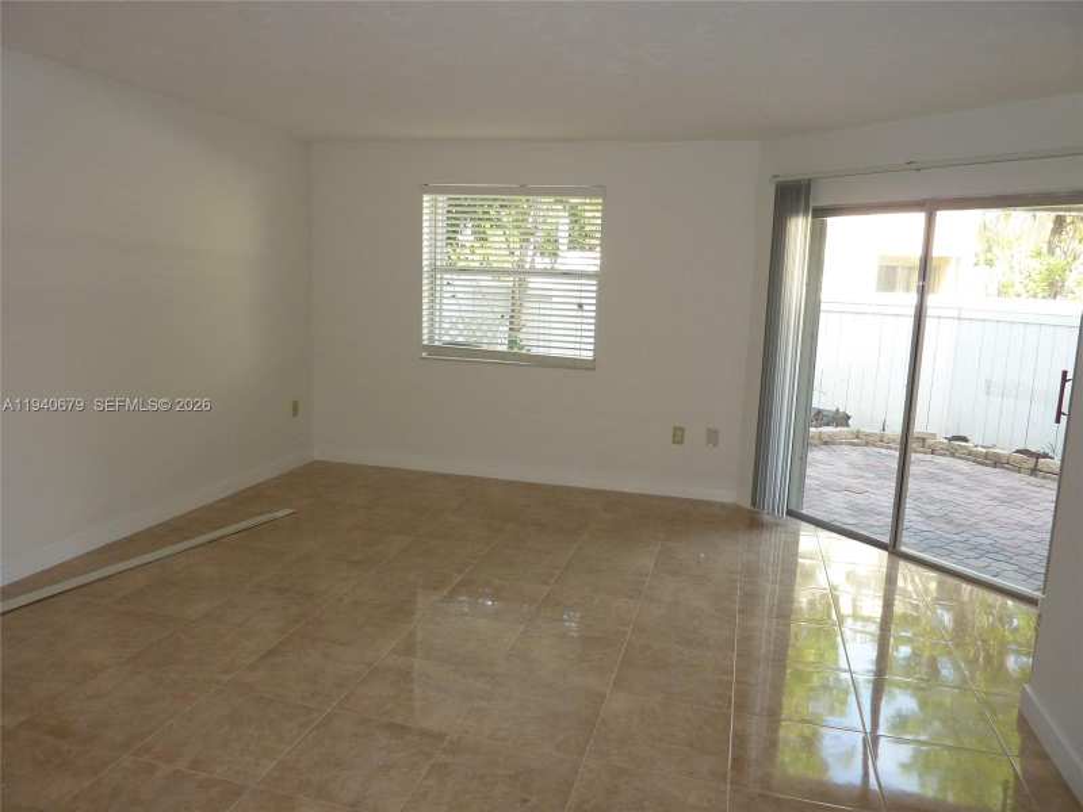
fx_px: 782
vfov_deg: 54.9
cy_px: 406
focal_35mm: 25
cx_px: 542
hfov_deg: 69.4
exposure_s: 1/80
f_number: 3.3
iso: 100
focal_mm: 4.1
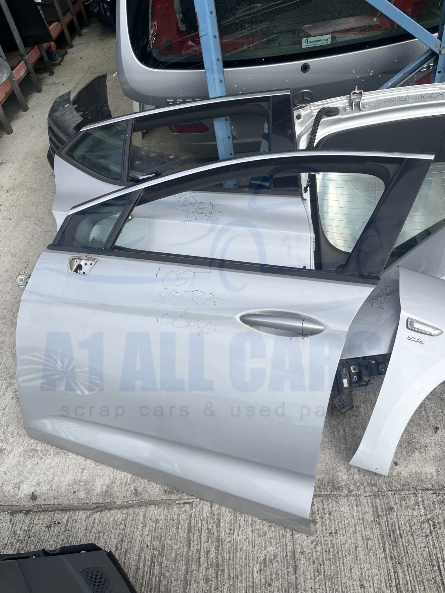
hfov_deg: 53.1
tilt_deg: -45.8
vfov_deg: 67.3
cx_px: 222
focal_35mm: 26
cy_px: 296
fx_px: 446
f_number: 1.6
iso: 50
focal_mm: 5.1
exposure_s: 1/2967
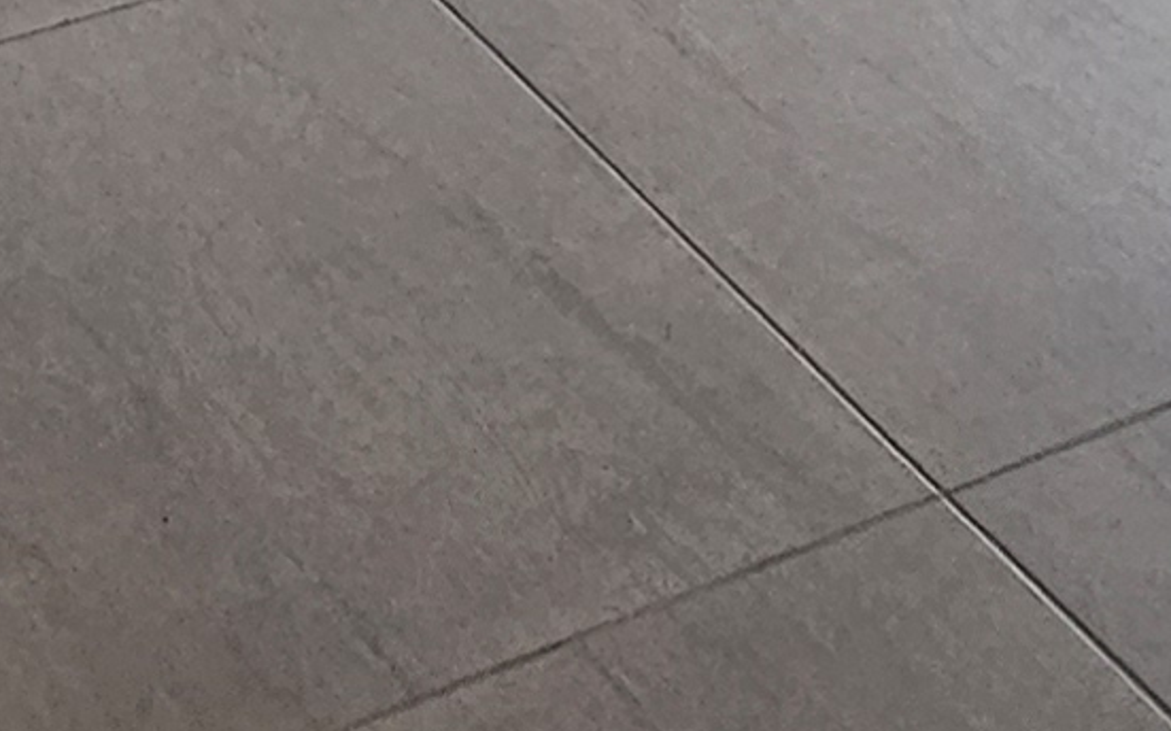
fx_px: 3190
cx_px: -68
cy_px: -1577
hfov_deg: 20.0
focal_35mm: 100
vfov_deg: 9.6
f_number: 2.2
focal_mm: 2.2
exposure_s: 1/207
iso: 100
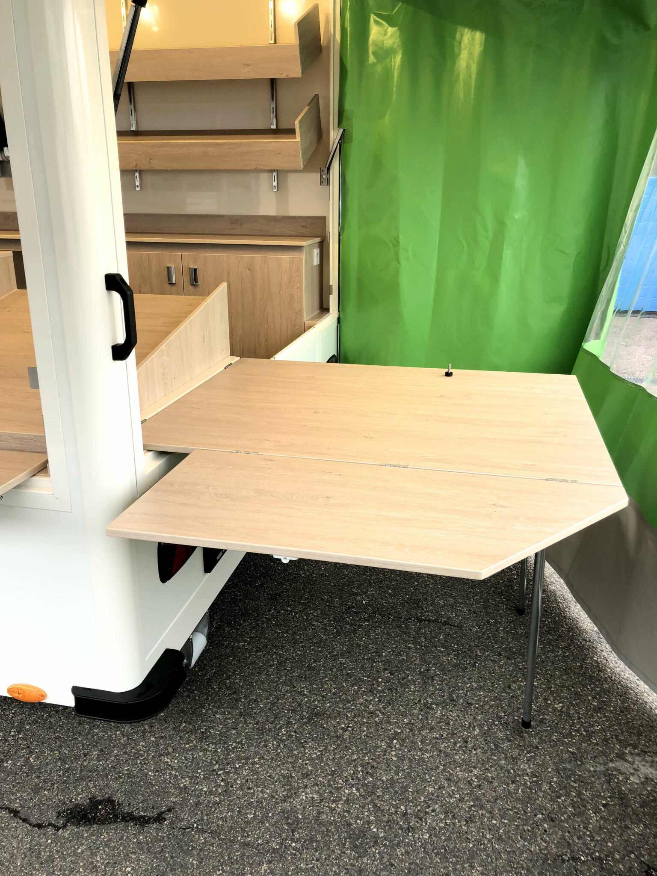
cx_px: 328
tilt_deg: -19.6
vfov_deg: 63.4
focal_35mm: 28
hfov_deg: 49.7
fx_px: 709
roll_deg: +0.3
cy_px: 438
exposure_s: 1/167
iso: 20
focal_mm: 4
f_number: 1.8
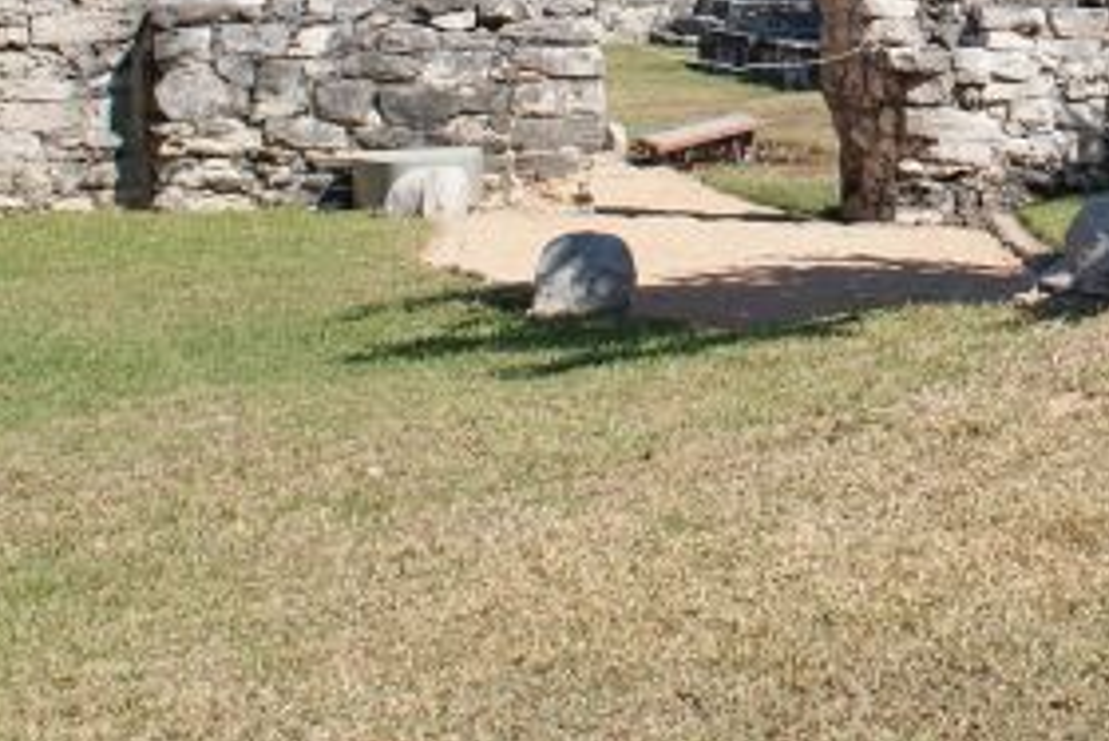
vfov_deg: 11.1
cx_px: 1002
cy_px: -283
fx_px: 3698
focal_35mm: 120
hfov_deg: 16.8
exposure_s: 1/500
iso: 100
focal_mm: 28
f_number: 5.6
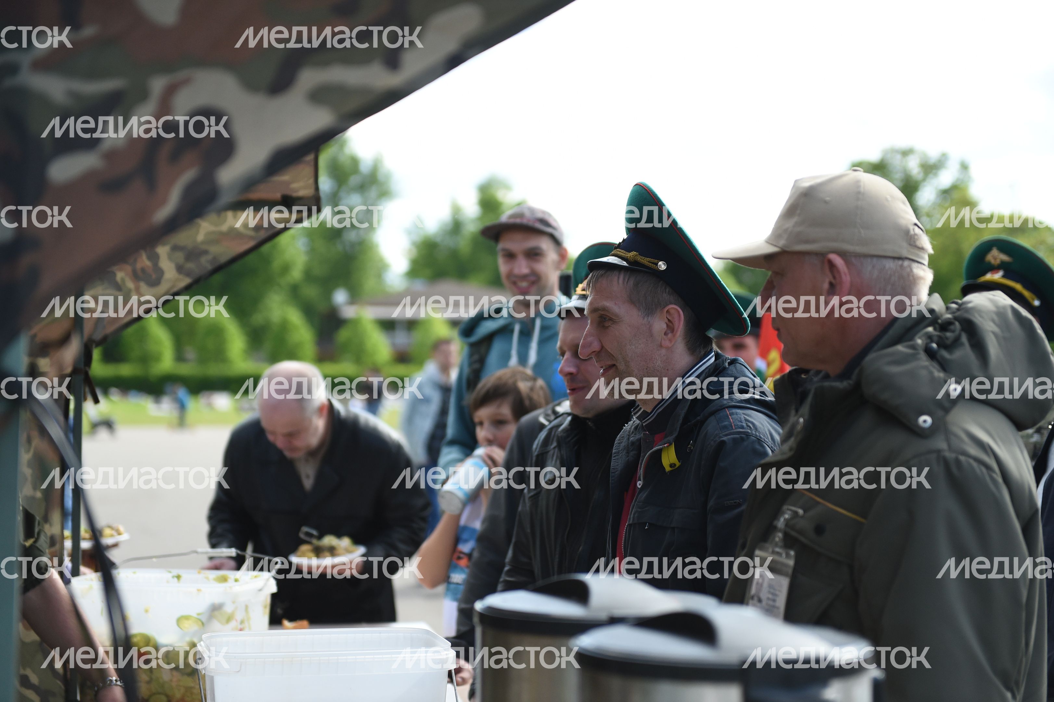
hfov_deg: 28.9
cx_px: 527
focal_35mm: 70
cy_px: 351
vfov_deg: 19.4
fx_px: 2048
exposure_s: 1/8000
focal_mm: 70
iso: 1600
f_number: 2.8
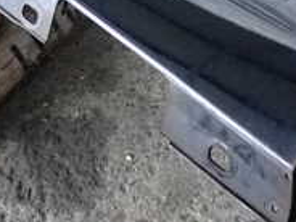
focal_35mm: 134
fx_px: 1146
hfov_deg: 14.4
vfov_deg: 10.7
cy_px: -98
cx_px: -26
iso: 1600
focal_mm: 7.31
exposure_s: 1/125
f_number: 2.8
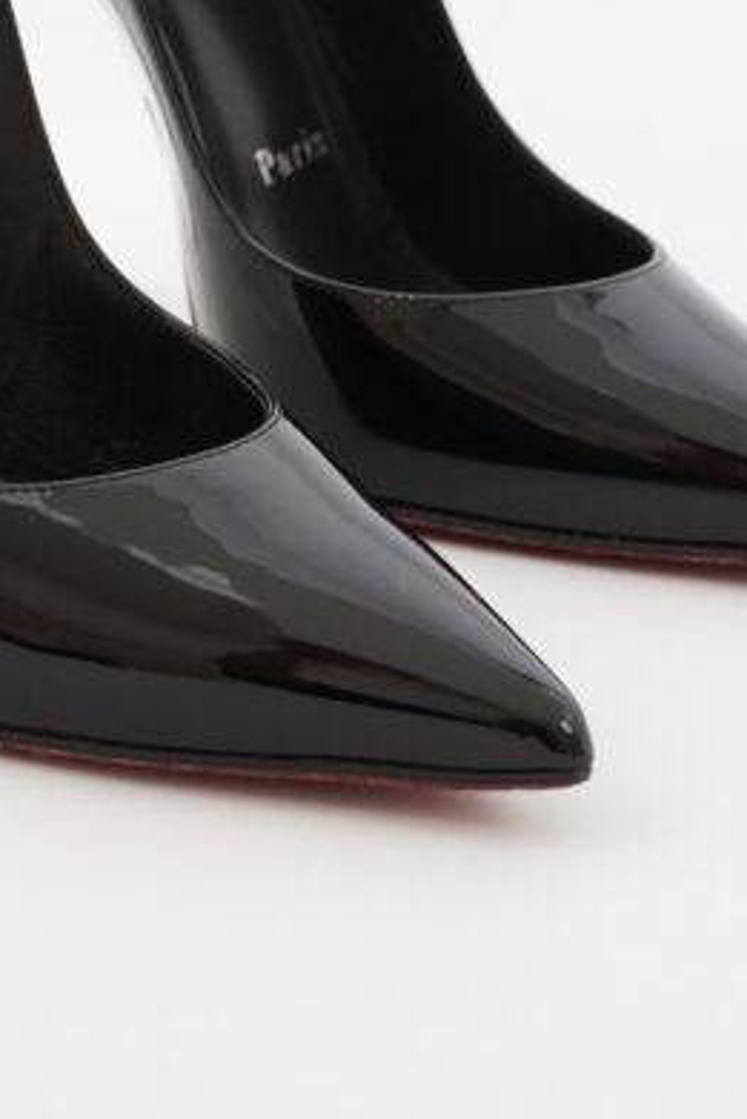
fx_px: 4073
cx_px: 82
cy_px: 20
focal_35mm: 131
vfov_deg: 15.4
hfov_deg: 10.4
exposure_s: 1/13
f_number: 6.3
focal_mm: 50
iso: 640
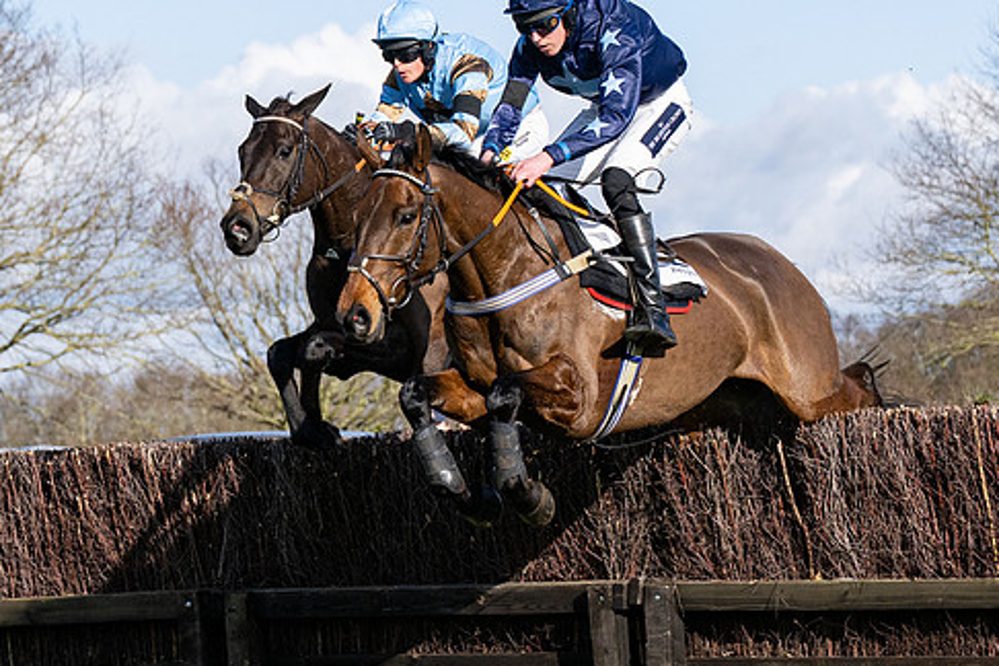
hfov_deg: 10.3
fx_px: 5550
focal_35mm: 200
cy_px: 374
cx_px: 484
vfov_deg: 6.9
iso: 400
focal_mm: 70
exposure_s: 1/6400
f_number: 4
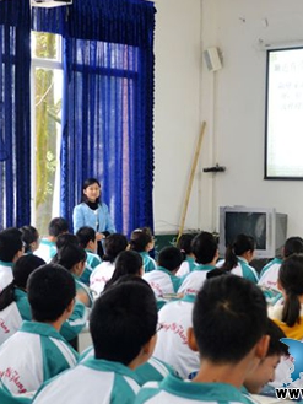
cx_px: 169
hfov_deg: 19.2
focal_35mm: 77
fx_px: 895
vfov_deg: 25.4
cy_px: 201
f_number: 5
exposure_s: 1/15
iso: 900
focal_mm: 35
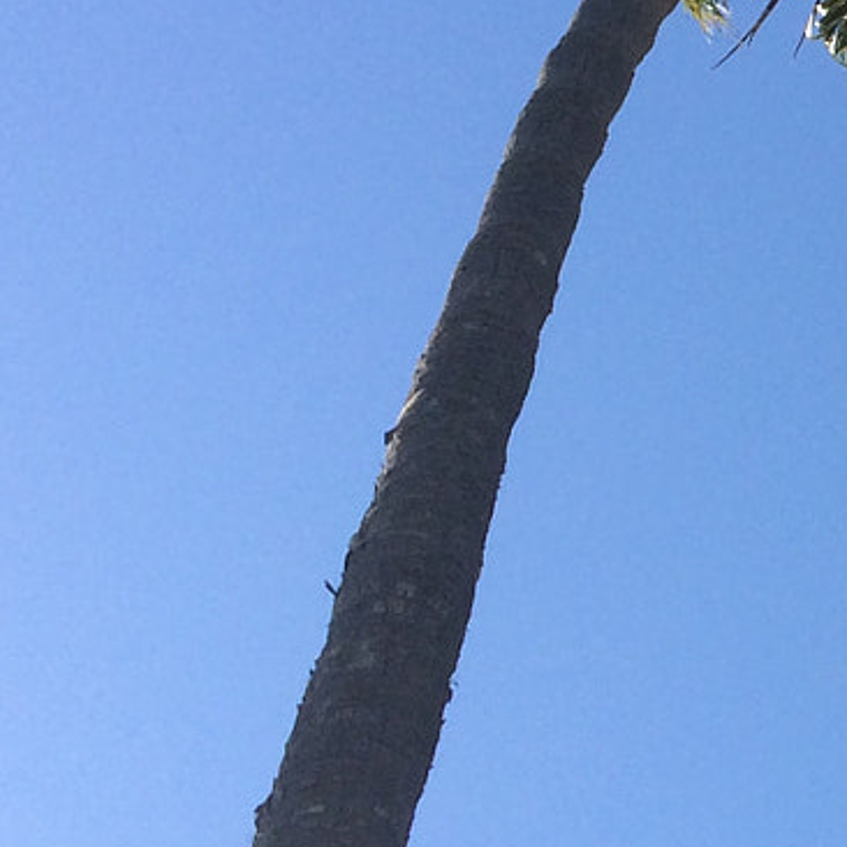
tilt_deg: +70.6
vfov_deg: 15.5
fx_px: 3100
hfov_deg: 13.2
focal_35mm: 112
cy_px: 326
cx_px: 1740
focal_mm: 4.15
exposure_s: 1/1172
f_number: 2.2
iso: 32
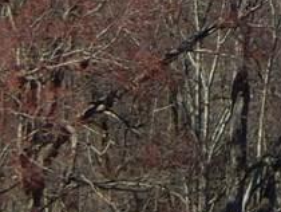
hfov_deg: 2.9
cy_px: -113
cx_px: 525
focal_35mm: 686
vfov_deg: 2.2
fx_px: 5575
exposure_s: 1/800
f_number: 4.9
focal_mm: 25.3
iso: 125
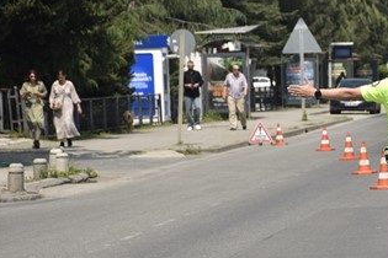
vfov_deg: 4.8
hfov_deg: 7.2
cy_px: 141
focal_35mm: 286
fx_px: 3082
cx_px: 362
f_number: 7.1
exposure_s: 1/400
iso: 100
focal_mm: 100
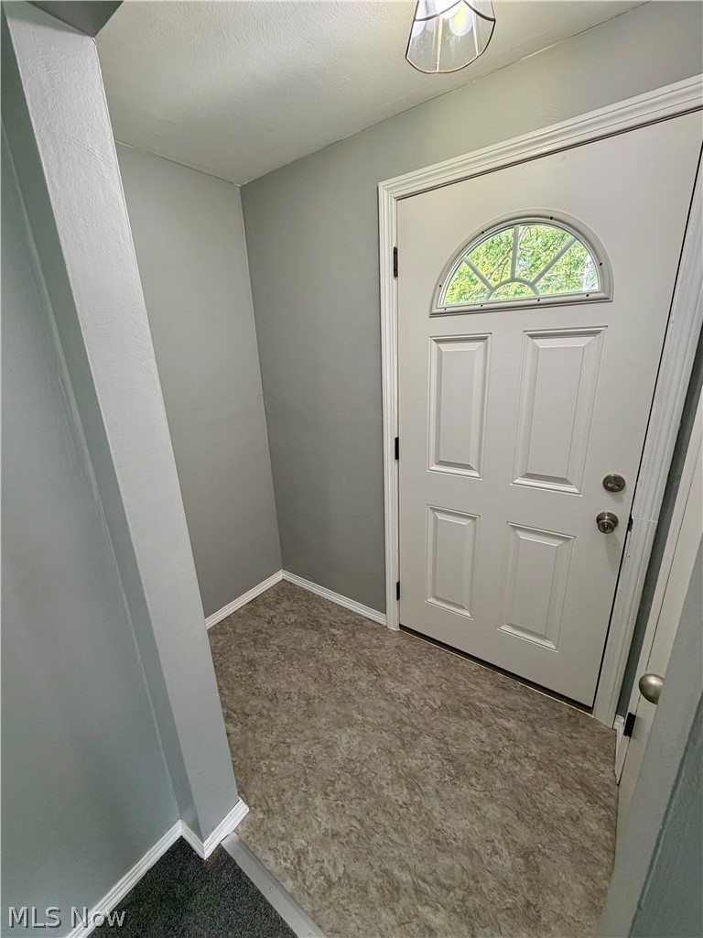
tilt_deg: -16.7
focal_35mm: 14
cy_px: 469
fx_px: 379
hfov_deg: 85.7
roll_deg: +2.1
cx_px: 352
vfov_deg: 102.1
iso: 160
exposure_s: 1/60
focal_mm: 2.22
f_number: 2.2
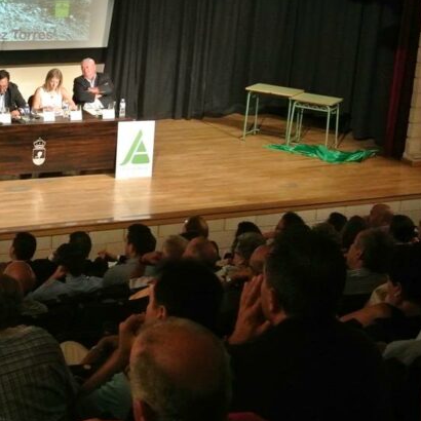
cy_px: 178
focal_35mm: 75
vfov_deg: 23.0
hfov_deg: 22.6
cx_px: 65
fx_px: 1032
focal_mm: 17.7
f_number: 4.5
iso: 3200
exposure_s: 1/50
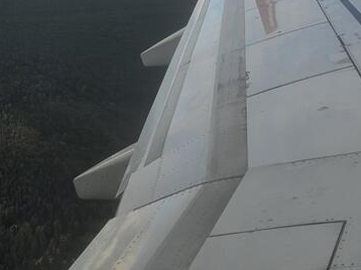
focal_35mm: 74
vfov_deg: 18.2
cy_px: -108
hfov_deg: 26.1
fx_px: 771
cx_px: 100
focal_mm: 5.4
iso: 25
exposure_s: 1/1325
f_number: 1.8
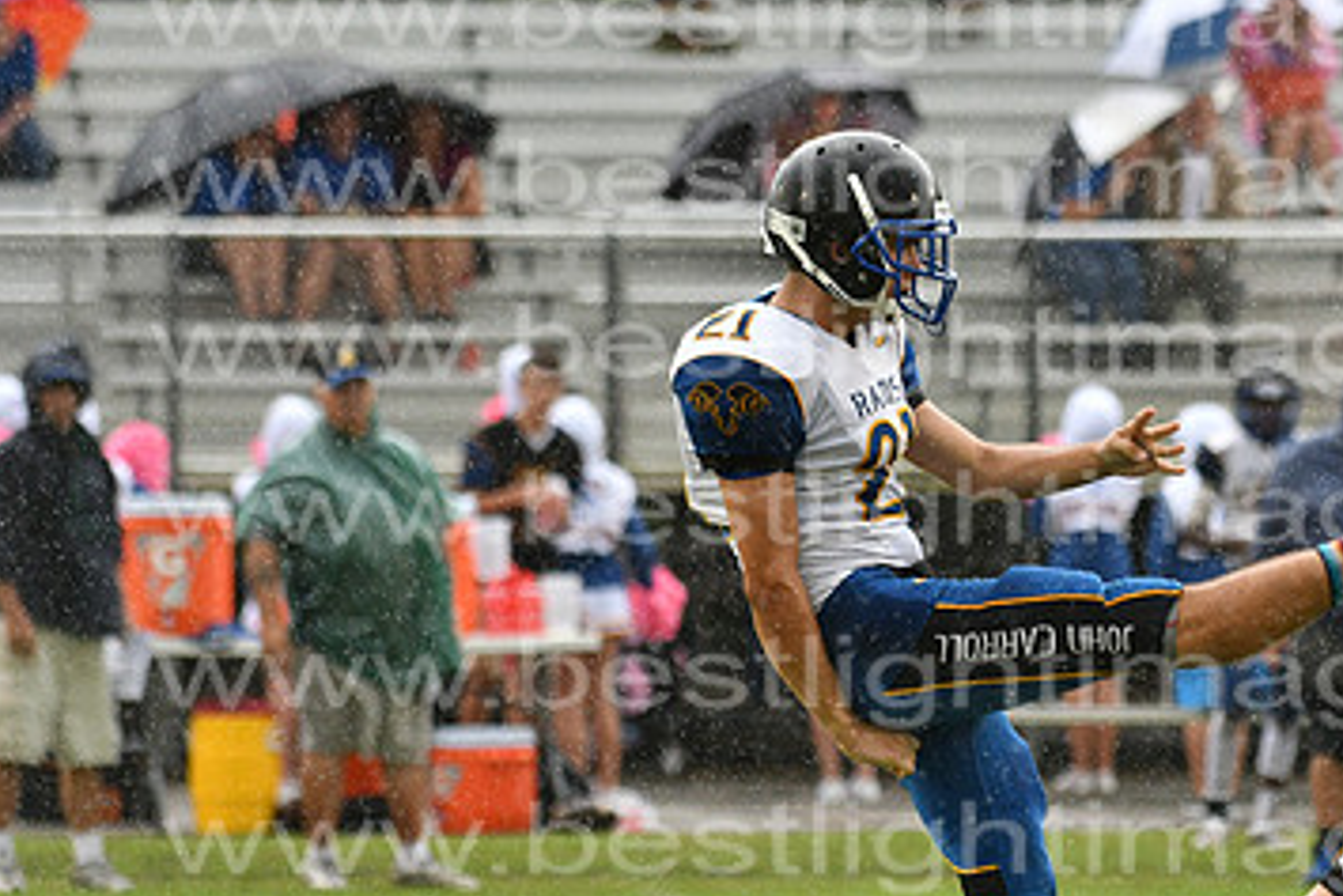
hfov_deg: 6.0
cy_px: 599
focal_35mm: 343
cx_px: 1021
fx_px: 12800
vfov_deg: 4.0
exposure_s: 1/1000
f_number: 4
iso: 1000
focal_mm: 140
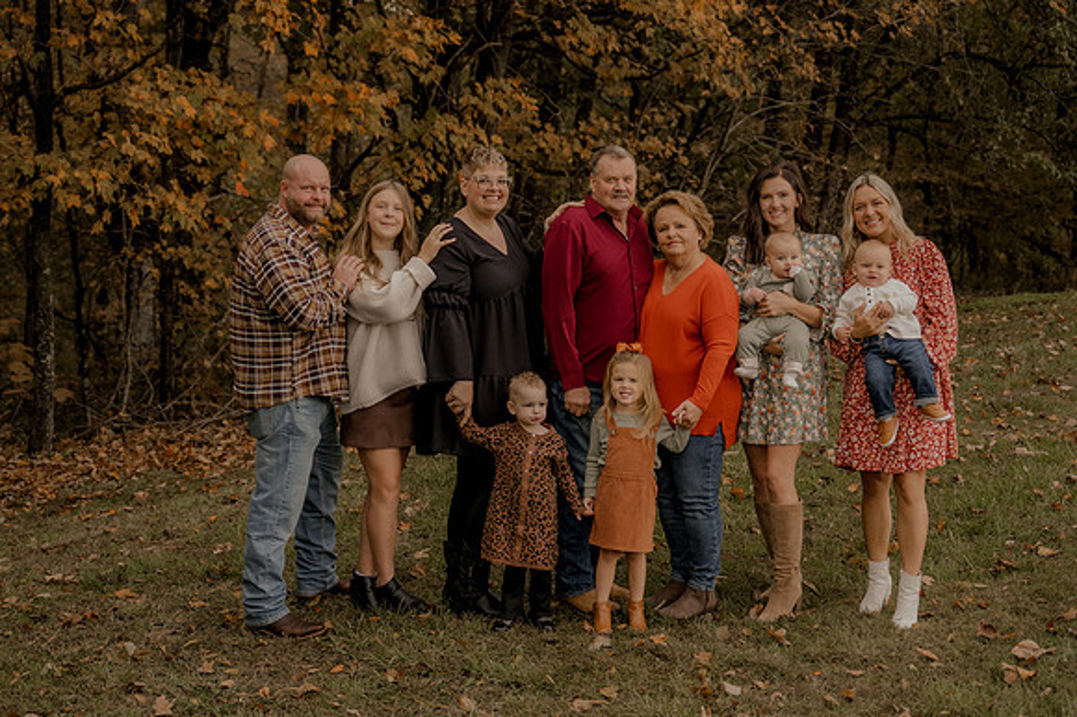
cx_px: 538
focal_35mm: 67
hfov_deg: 30.1
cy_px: 358
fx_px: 2003
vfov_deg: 20.3
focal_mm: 45
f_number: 2.8
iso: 250
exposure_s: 1/160
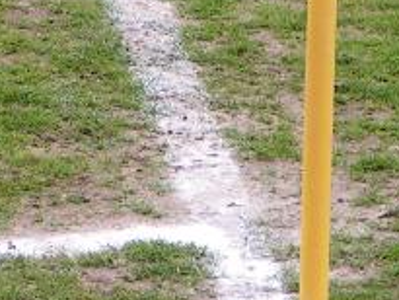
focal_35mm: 734
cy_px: -29
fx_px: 8465
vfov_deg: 2.0
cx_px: 269
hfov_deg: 2.7
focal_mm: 28.8
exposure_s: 1/200
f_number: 4.5
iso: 50
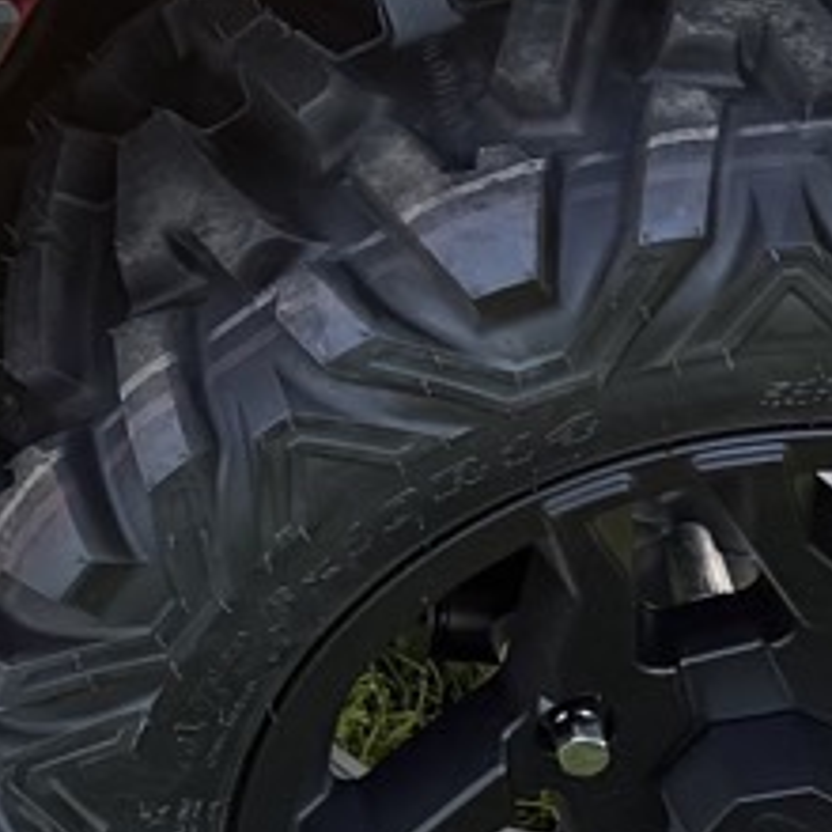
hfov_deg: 9.0
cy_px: -53
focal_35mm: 185
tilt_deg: -29.2
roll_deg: -0.8
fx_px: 5031
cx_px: -669
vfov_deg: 9.4
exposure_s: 1/407
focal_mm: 6.76
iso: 80
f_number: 1.78
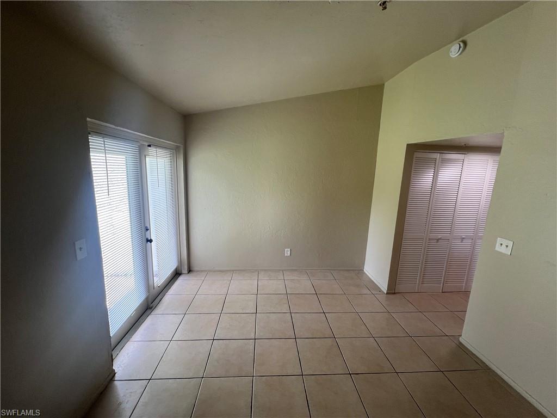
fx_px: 209
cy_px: 209
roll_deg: -2.1
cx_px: 278
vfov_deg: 89.9
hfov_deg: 106.2
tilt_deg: -10.0
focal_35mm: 13
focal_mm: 1.57
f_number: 1.8
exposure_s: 1/120
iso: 80
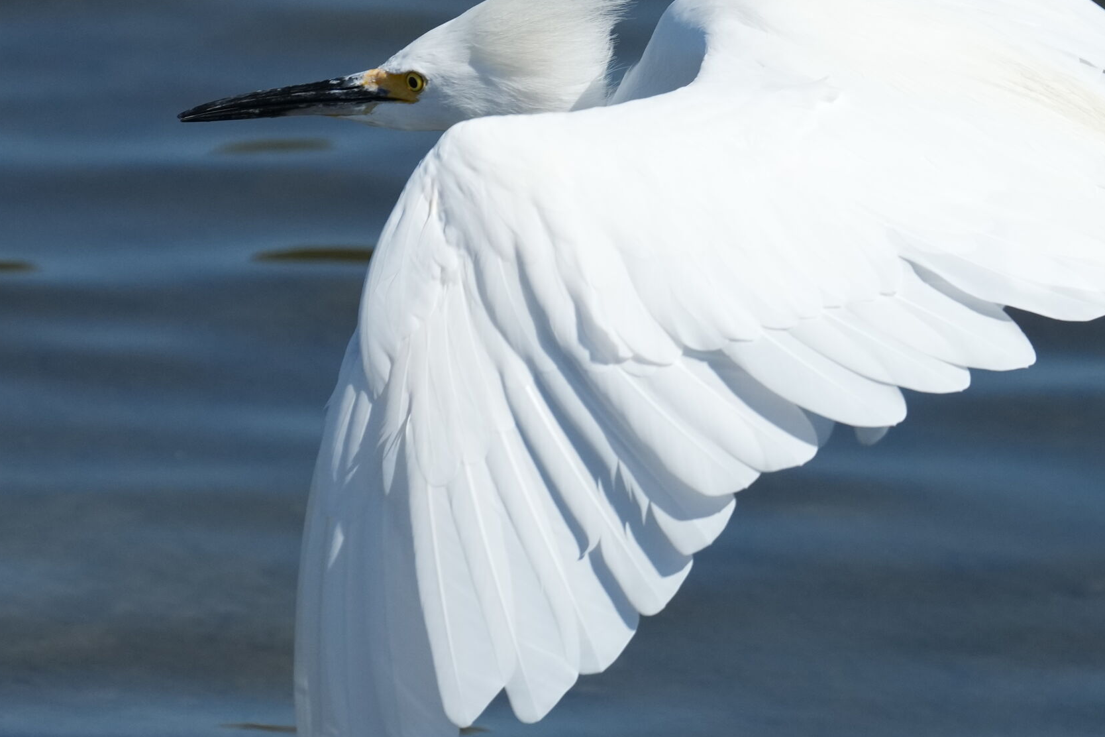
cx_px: 776
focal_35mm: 1450
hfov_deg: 1.4
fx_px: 44503
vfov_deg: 0.9
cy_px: 325
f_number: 6.3
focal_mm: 560
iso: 640
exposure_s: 1/3200
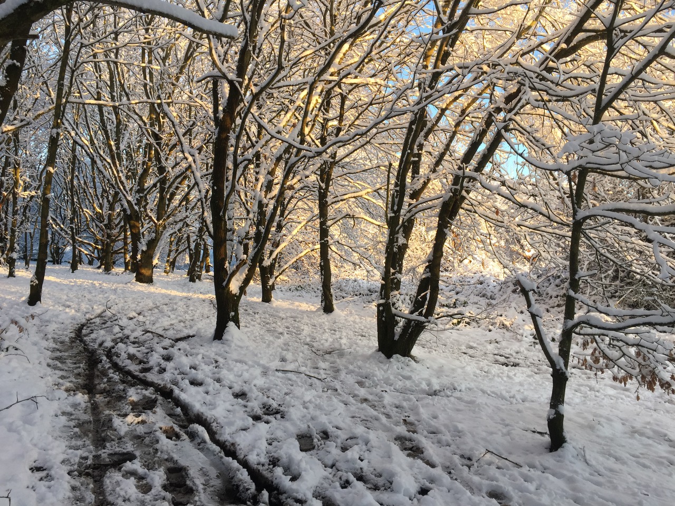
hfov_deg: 61.7
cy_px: 253
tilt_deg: +1.6
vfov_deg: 48.2
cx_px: 338
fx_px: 565
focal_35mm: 29
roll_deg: +0.3
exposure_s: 1/194
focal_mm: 4.15
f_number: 2.2
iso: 32
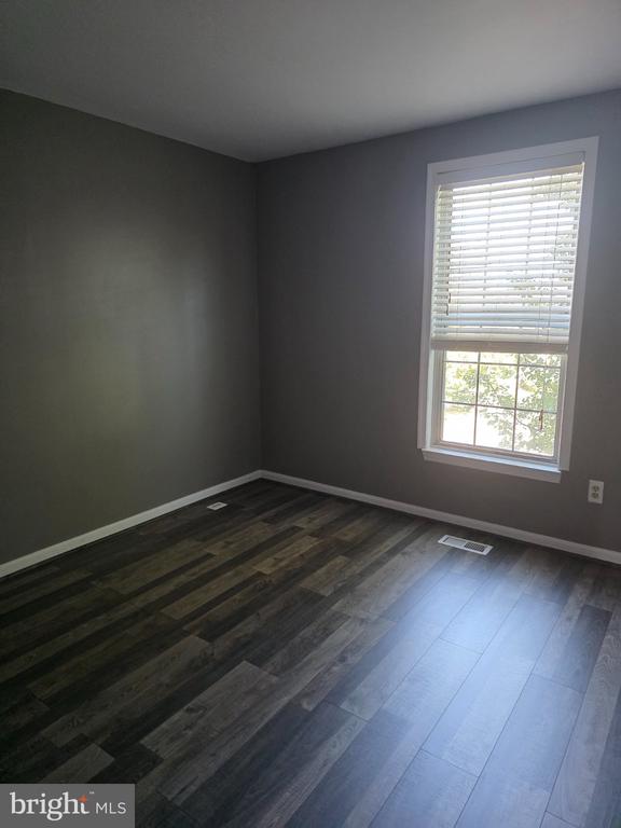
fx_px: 550
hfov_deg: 58.9
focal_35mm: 23
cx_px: 310
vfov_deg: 73.9
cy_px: 414
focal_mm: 6.3
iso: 400
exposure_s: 1/120
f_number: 1.7
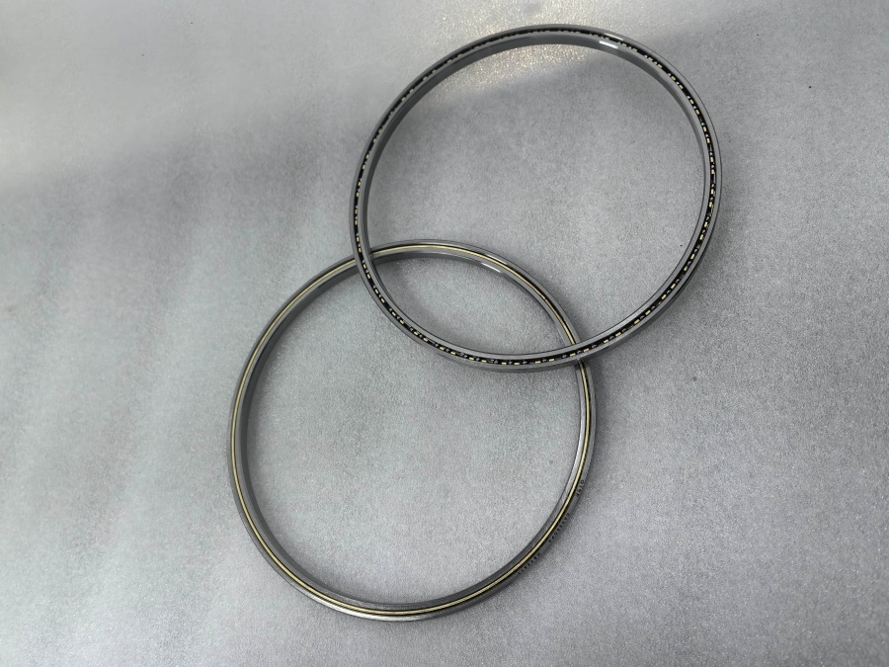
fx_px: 693
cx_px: 444
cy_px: 334
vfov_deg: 51.4
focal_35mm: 27
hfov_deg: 65.3
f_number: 2
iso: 160
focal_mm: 5.75
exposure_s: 1/100
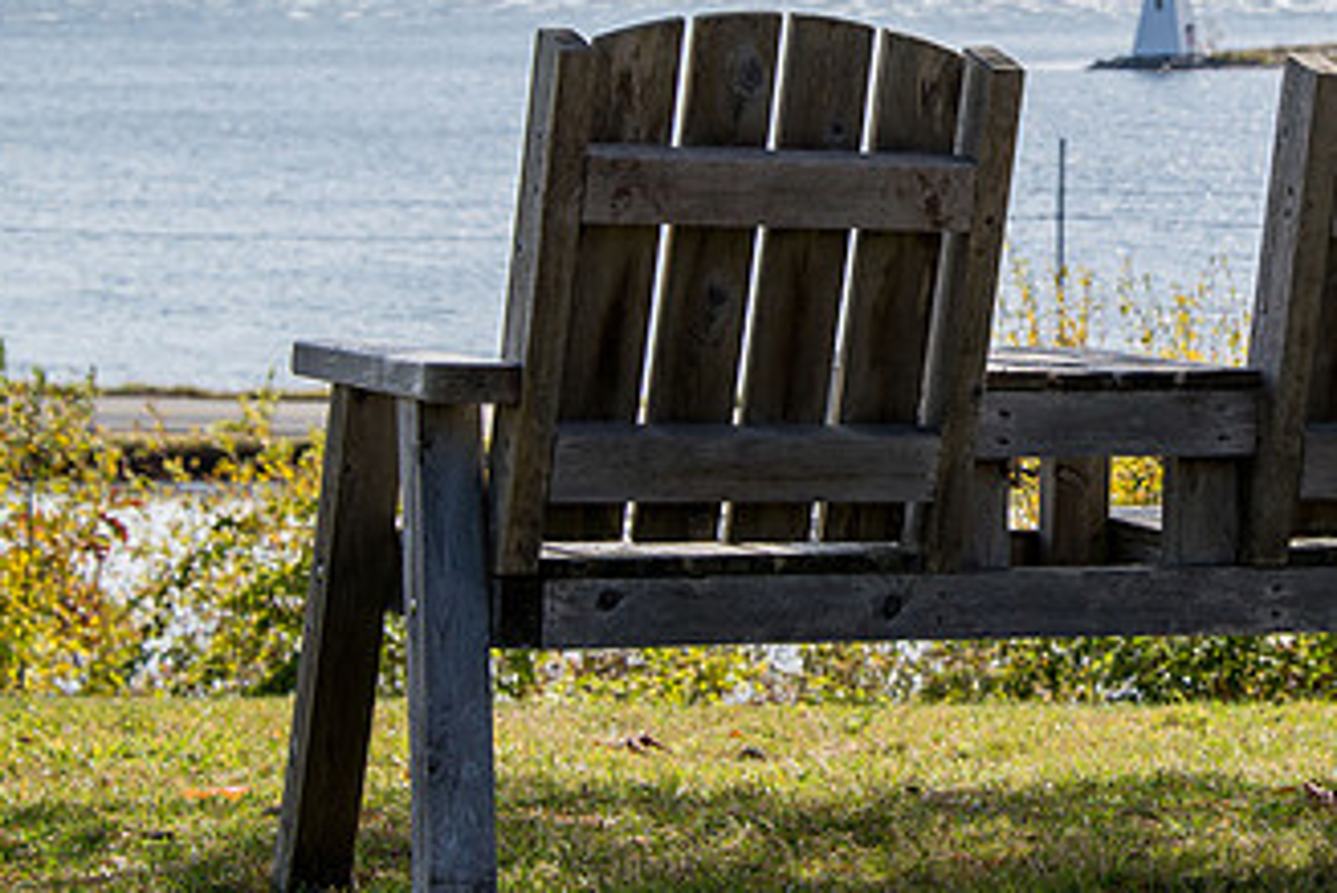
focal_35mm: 150
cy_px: 165
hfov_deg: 13.6
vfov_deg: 9.1
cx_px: 1178
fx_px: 5573
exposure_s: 1/800
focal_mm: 78
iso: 400
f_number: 8
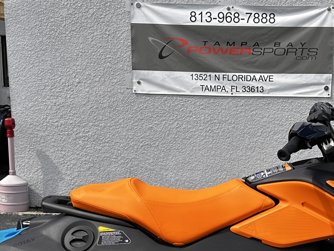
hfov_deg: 30.7
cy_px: 233
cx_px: 249
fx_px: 598
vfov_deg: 23.0
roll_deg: -1.4
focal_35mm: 62
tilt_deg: -10.8
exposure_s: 1/2353
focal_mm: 6.86
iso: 80
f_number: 1.78
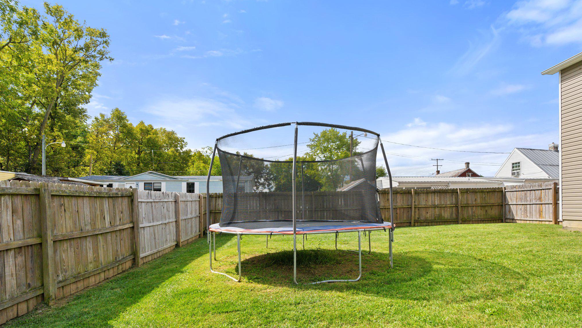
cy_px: 187
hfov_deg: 95.9
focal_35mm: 17
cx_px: 294
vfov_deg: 63.7
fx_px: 262
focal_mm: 16
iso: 640
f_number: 8
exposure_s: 1/1000
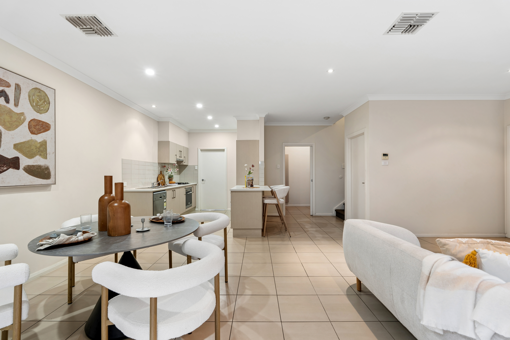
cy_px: 170
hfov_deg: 96.7
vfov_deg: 73.7
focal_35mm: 16
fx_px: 227
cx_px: 255
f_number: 7.1
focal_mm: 16
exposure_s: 1/2
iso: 100
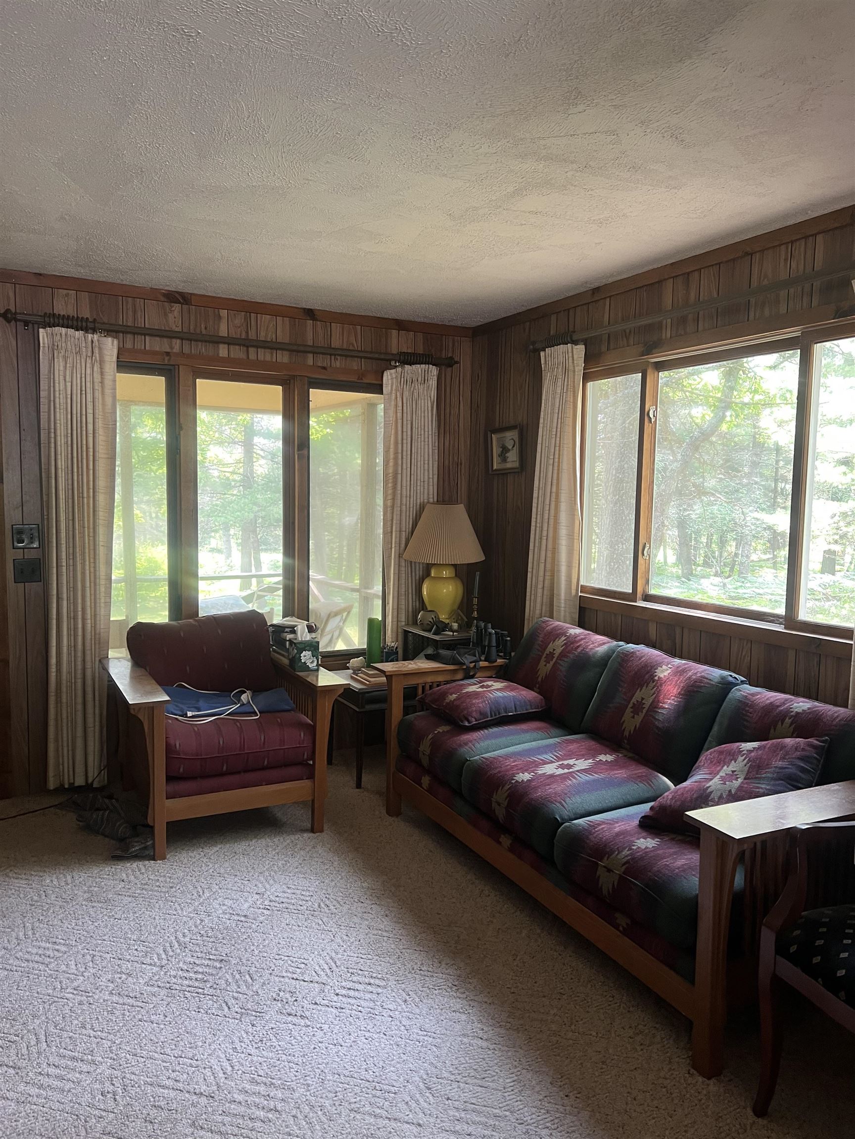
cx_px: 428
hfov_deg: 53.1
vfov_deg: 67.3
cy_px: 570
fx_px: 856
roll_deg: -1.4
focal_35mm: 26
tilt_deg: -4.4
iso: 160
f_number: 1.5
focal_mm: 5.7
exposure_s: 1/60
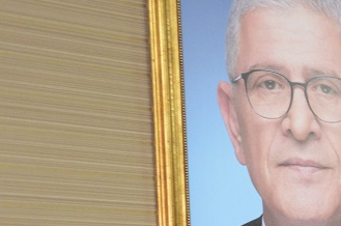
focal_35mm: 146
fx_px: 1380
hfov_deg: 13.1
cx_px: 550
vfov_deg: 9.1
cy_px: 349
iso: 1600
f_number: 4
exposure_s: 1/60
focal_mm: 25
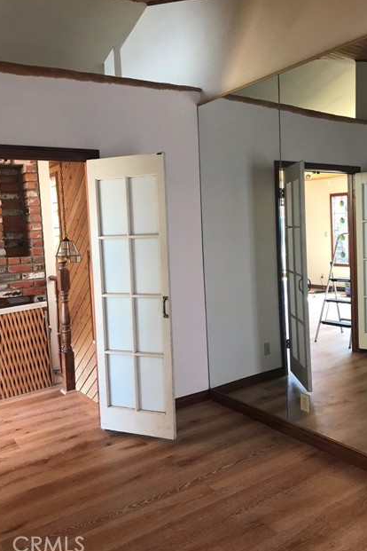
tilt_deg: -3.8
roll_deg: +0.9
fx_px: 459
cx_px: 172
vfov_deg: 61.9
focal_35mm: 30
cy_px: 273
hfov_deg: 43.6
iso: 32
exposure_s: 1/30
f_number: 1.8
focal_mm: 3.99
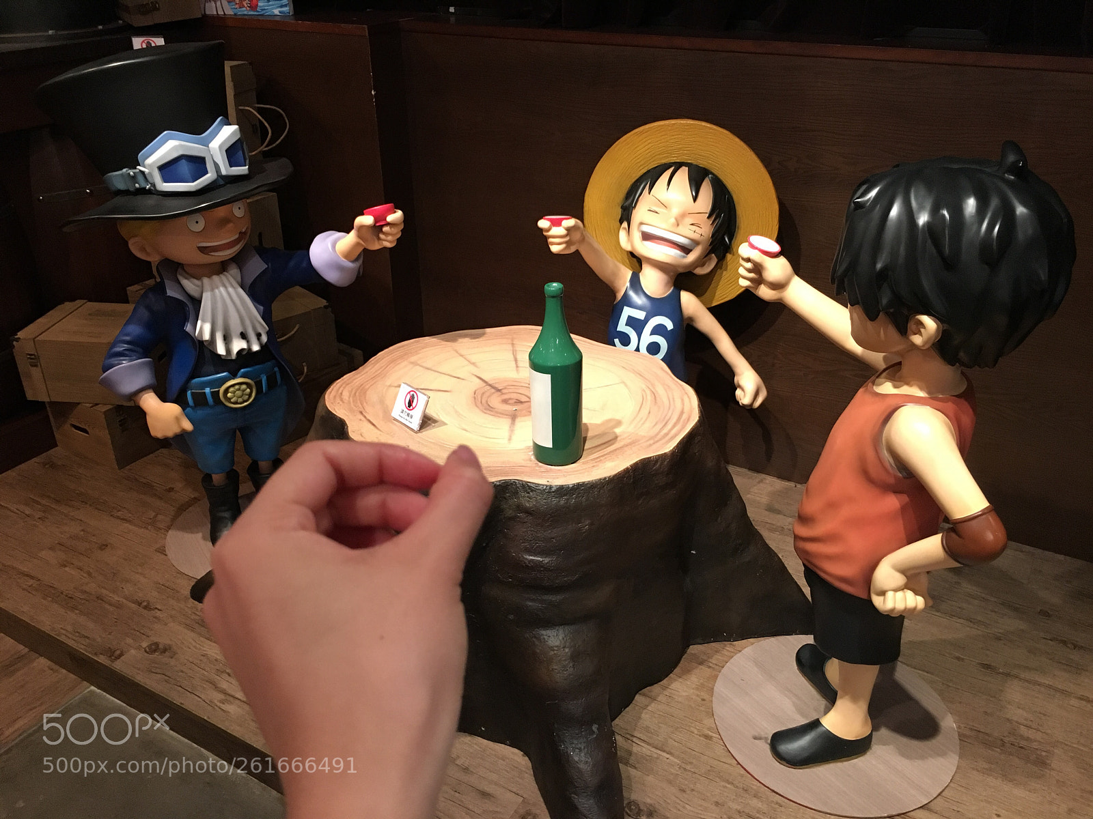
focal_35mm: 29
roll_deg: +0.8
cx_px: 546
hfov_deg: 61.7
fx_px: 916
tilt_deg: -26.1
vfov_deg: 48.2
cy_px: 410
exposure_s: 1/33
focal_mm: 4.15
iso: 200
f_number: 2.2
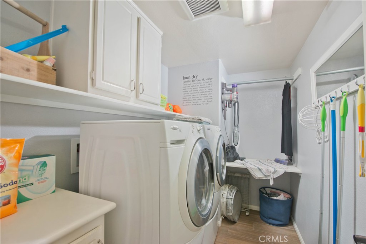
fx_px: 163
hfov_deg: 96.7
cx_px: 183
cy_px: 122
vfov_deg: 73.8
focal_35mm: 16
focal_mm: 16
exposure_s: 1/200
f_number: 5.6
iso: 400
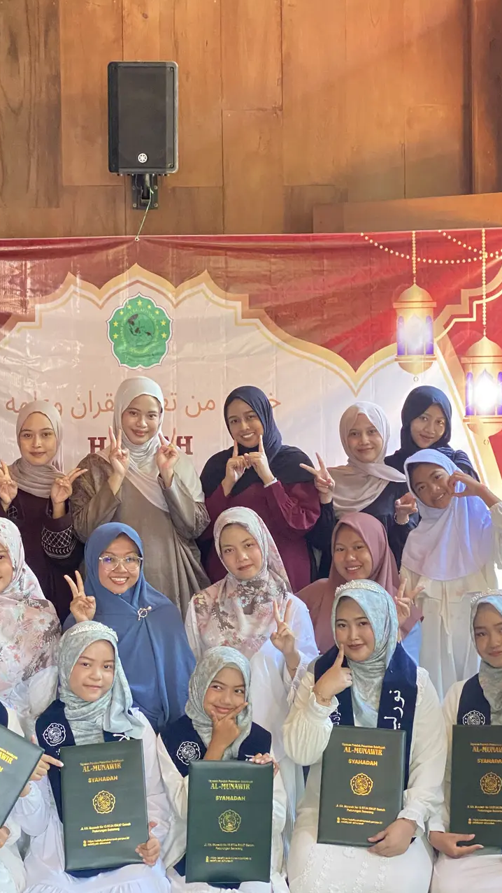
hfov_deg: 17.0
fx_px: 1681
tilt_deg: +0.9
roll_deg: +0.3
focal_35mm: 71
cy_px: 425
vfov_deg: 29.7
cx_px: 196
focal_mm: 6
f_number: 2
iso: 500
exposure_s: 1/60
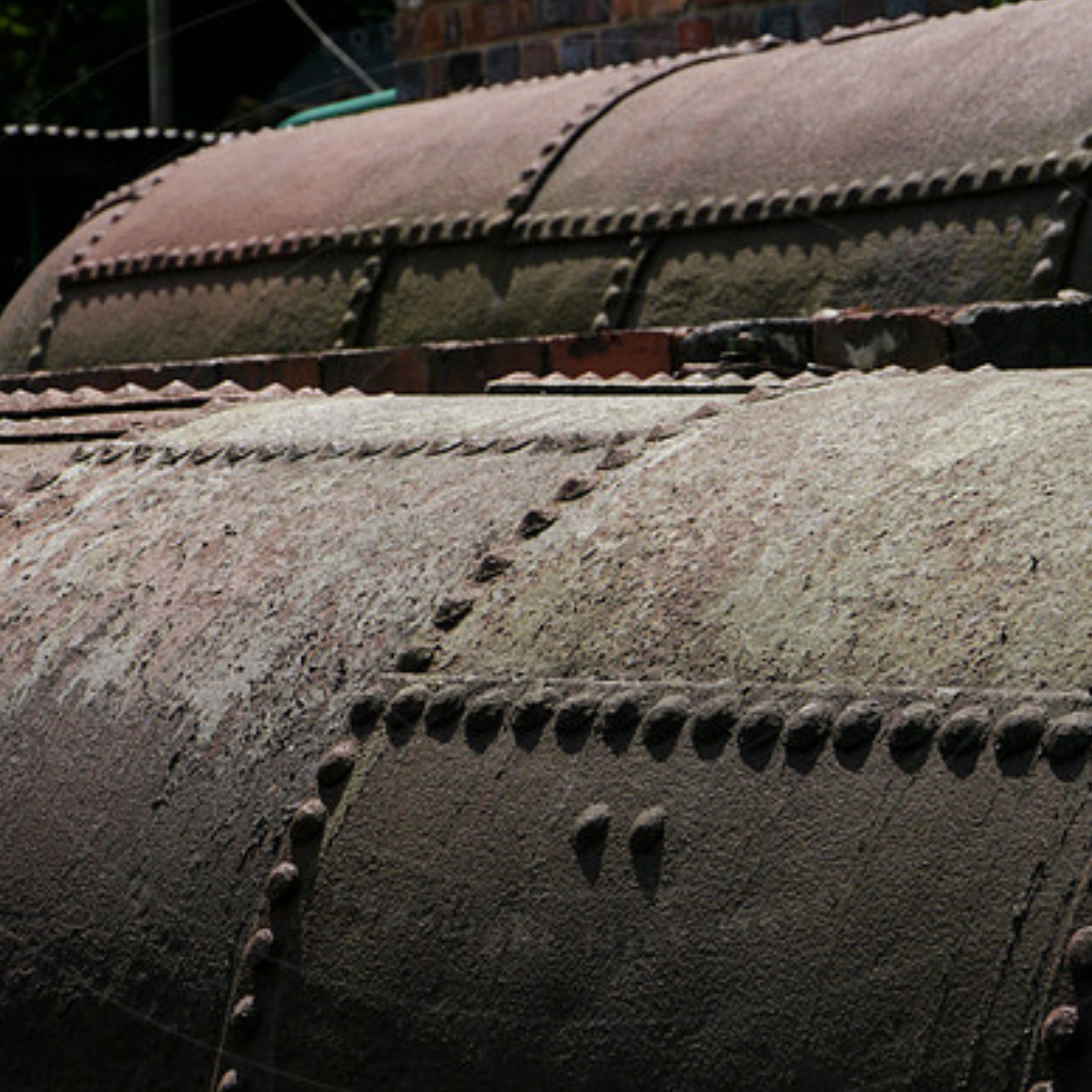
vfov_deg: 13.7
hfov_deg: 13.7
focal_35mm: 127
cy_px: 531
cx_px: 599
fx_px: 4533
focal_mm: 48
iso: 200
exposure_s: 1/800
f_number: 5.6
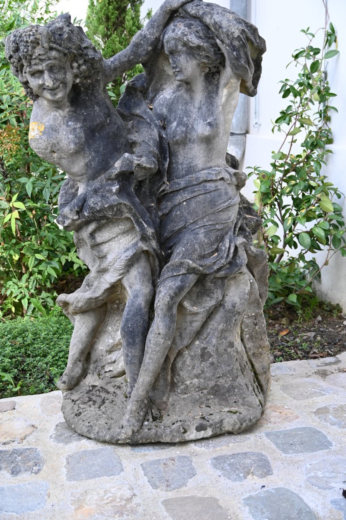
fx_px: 703
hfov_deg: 27.7
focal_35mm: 49
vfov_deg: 40.5
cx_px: 173
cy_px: 260
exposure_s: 1/250
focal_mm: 32.5
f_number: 4
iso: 400
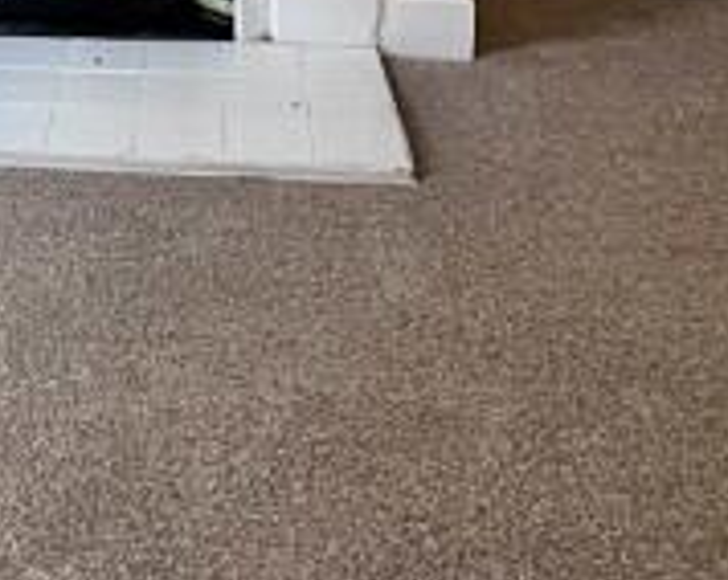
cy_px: -274
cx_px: 49
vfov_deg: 22.3
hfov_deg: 31.3
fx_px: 1227
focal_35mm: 57
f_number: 1.8
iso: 160
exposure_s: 1/99
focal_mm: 1.57
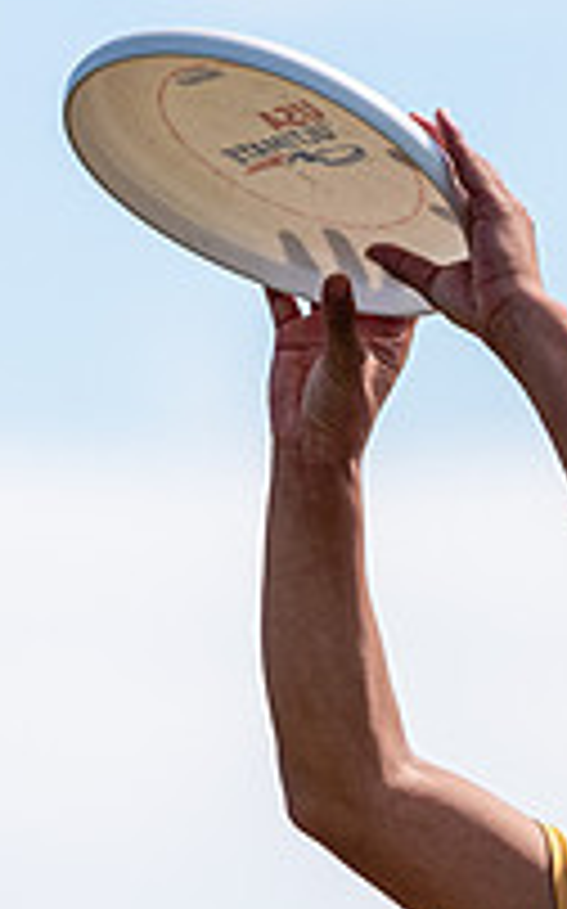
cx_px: 860
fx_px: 21739
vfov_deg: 2.4
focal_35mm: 878
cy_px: 691
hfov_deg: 1.5
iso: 100
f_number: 3.2
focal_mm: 200
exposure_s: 1/1600
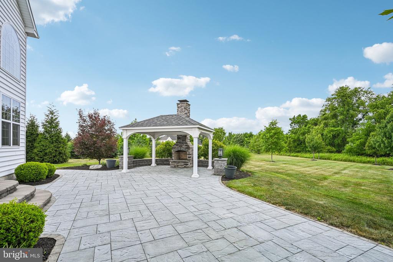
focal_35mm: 16
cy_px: 131
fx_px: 175
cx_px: 196
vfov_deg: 73.8
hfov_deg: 96.7
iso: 800
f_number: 8
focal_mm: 16
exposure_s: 1/800
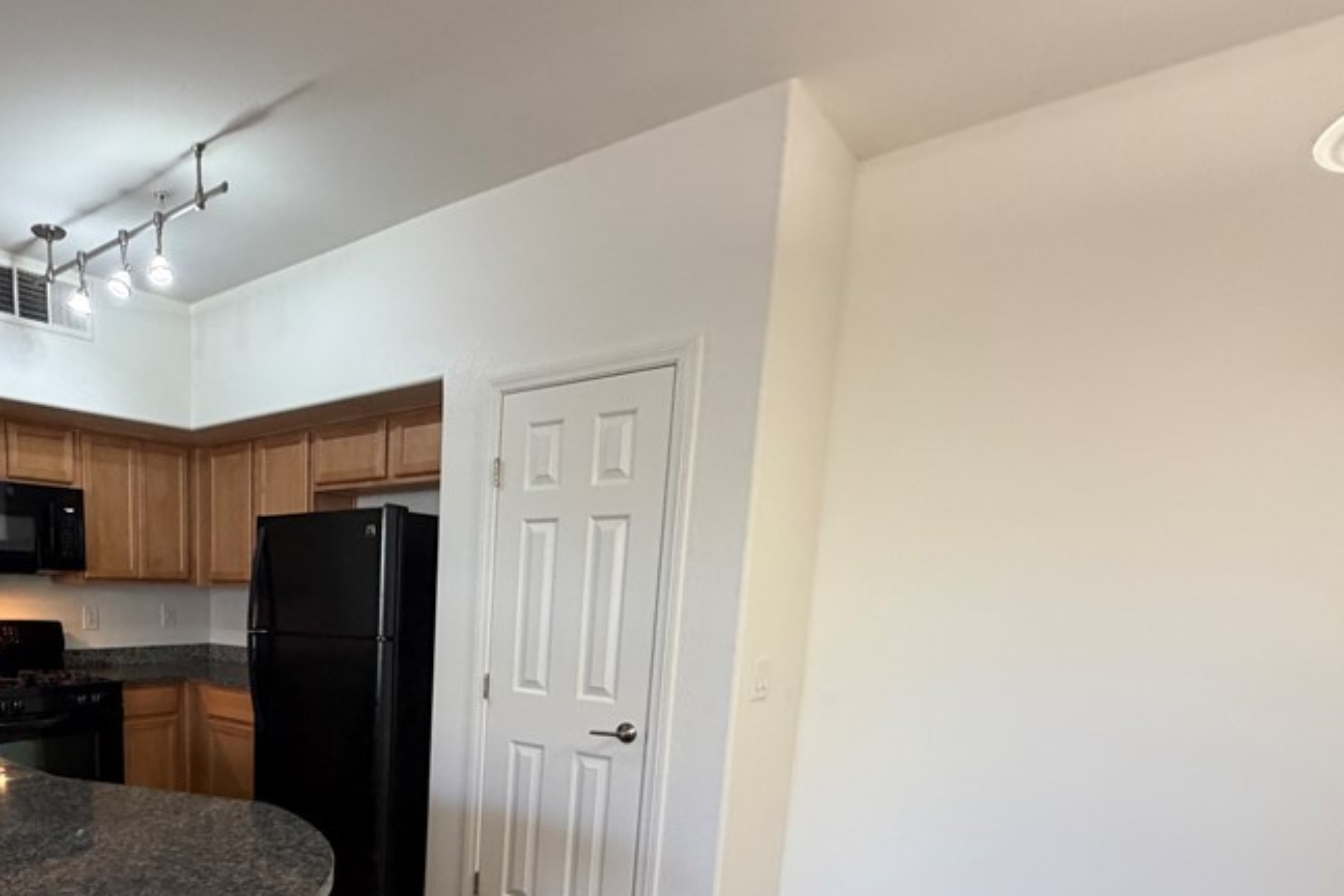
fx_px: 859
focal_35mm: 23
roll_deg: -1.2
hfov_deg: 70.6
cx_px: 324
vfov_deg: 51.4
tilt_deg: -7.9
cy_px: 728
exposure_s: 1/60
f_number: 2.2
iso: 320
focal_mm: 2.22
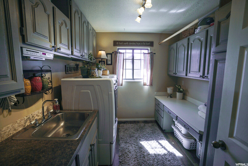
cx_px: 124
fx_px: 110
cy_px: 83
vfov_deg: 73.9
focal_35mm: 16
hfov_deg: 96.7
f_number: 8
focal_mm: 16
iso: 800
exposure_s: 1/60
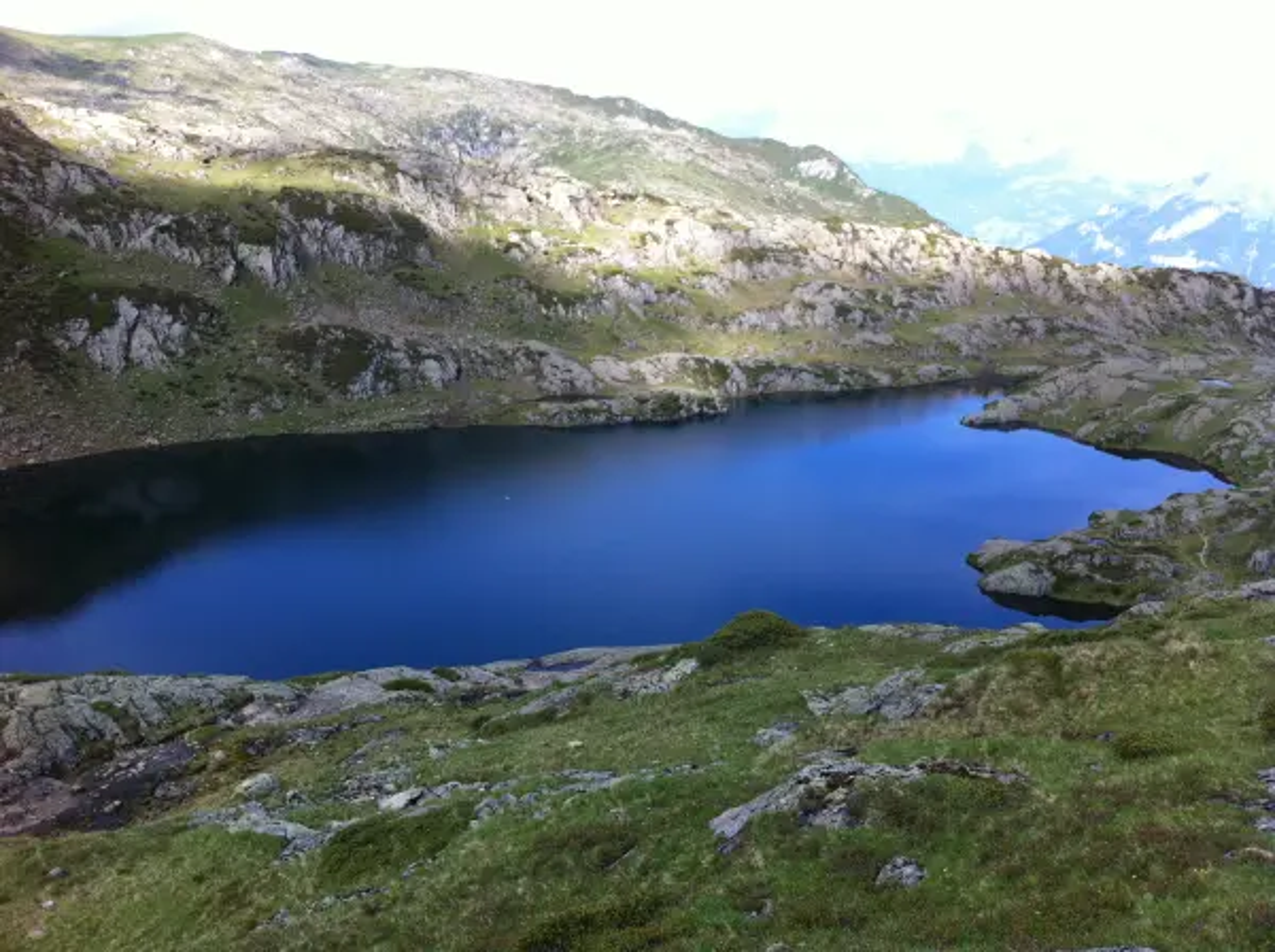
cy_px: 476
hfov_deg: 52.7
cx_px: 638
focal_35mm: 35
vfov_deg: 40.6
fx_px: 1287
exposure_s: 1/397
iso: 80
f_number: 2.8
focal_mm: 3.85
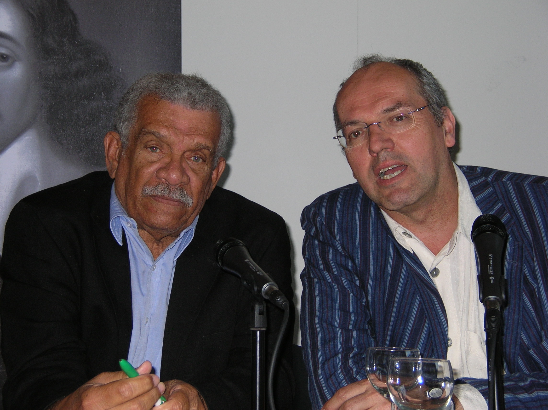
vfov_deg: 18.9
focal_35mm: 78
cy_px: 205
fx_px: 1234
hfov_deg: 25.0
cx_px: 274
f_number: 3.3
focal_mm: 12.8
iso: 50
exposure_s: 1/120
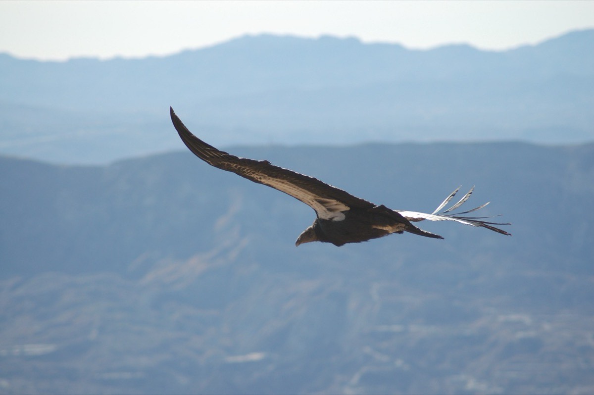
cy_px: 198
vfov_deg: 4.8
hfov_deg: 7.2
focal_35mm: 285
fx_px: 4699
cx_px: 297
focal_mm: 190
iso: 200
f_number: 4.8
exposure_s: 1/1000
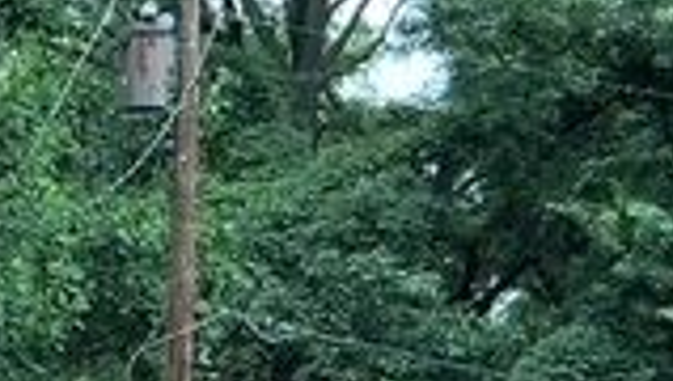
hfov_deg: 15.5
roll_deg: -0.3
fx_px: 2270
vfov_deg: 9.3
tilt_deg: -0.6
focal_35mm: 127
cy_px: 593
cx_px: -360
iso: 25
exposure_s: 1/120
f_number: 1.8
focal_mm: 3
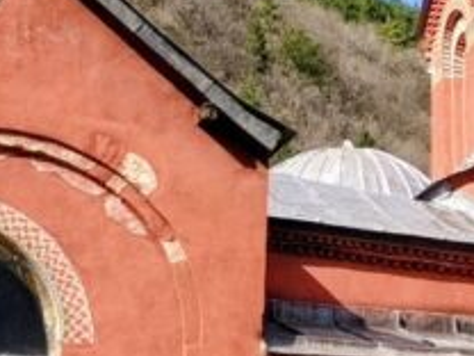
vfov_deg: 12.0
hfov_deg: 15.4
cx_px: 574
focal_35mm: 123
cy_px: 253
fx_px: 1684
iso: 50
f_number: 1.65
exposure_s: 1/404
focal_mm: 6.14
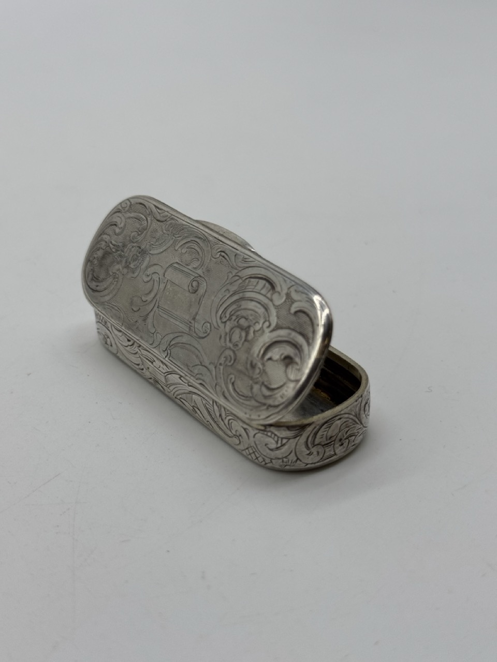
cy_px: 331
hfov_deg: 30.3
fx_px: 919
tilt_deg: -31.1
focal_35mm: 48
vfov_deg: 39.7
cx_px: 248
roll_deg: +0.7
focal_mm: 6.76
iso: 64
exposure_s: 1/822
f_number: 1.78
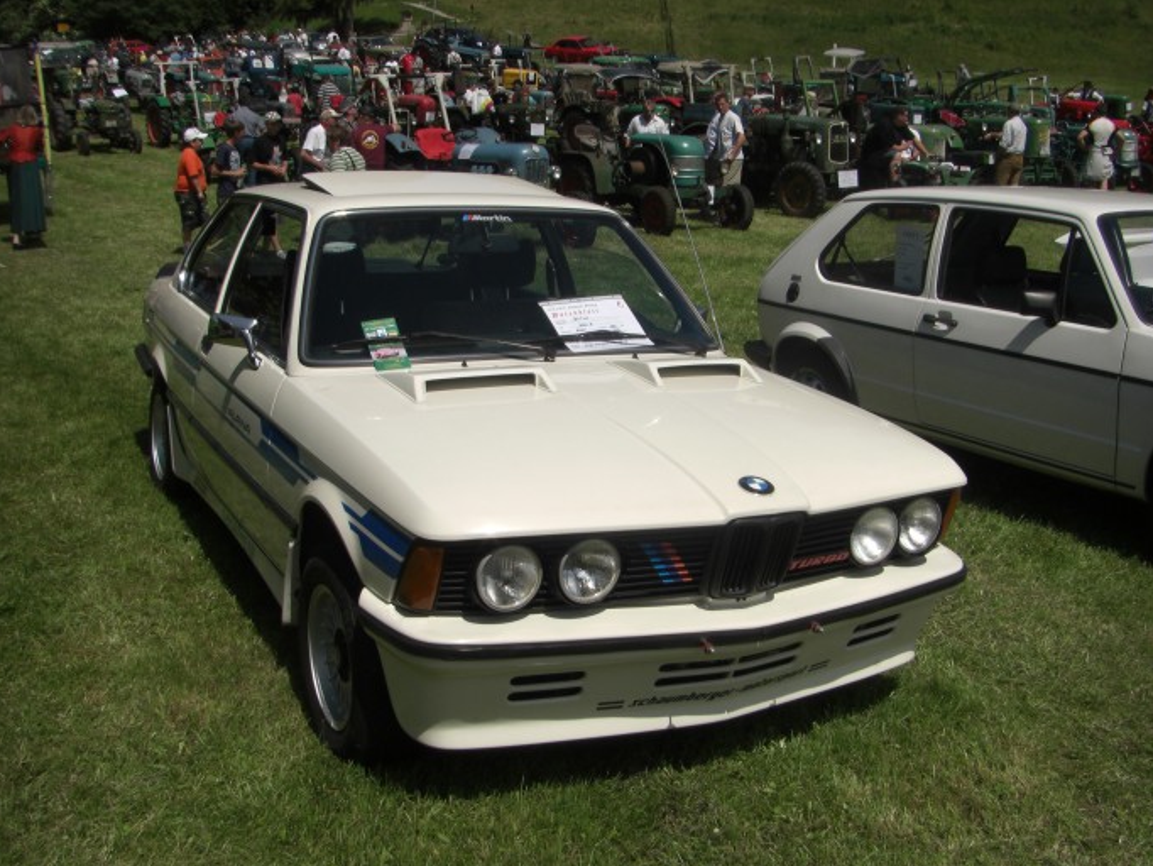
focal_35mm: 39
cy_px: 430
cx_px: 587
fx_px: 1299
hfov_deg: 47.8
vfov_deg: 36.8
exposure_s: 1/250
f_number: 9.2
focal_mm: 6.3
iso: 64
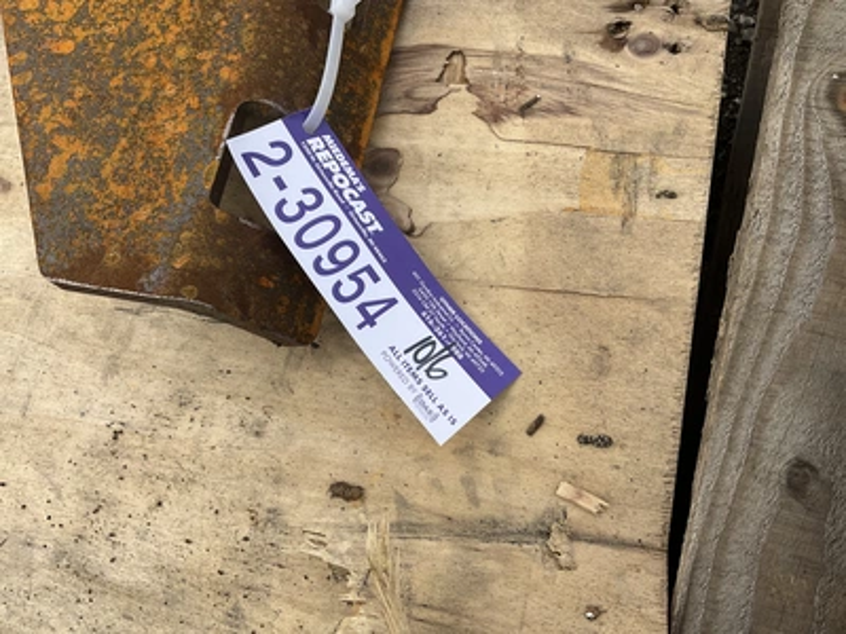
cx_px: 423
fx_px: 709
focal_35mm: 29
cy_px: 317
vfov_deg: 48.2
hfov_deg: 61.7
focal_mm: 3
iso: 25
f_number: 1.8
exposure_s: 1/1377
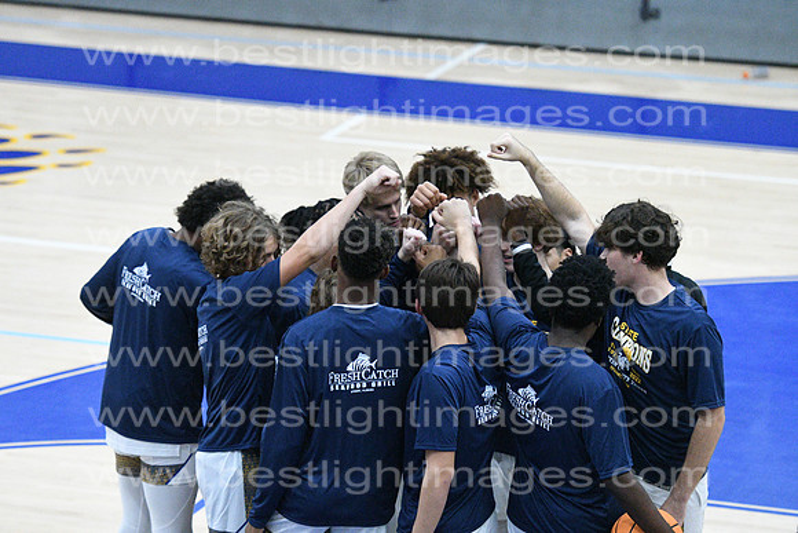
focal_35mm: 210
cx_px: 399
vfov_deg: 6.5
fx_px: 4656
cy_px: 266
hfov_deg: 9.8
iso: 12800
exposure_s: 1/800
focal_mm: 140
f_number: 3.5
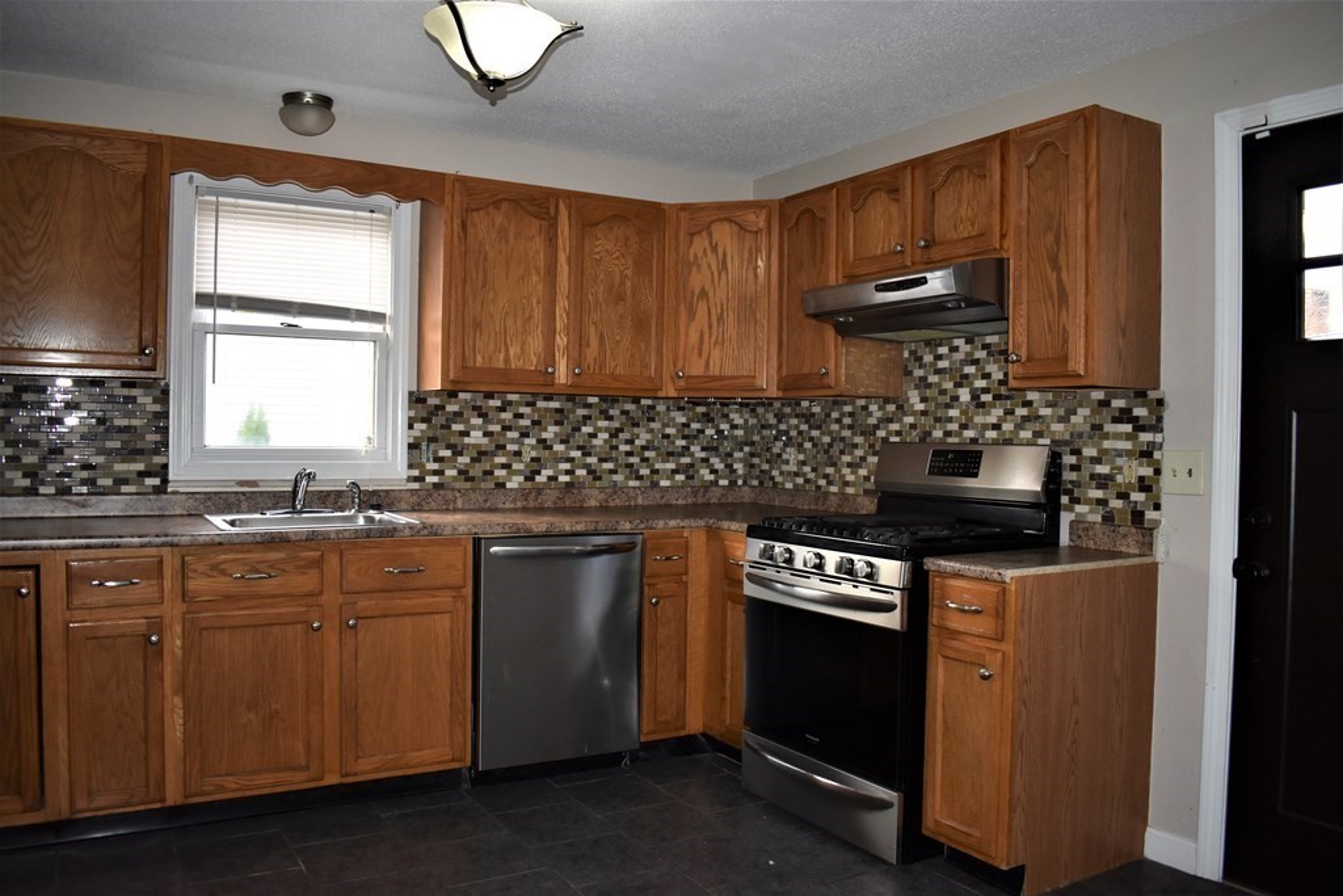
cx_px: 672
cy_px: 448
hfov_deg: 67.4
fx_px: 1007
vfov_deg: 47.9
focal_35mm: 27
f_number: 3.5
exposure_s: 1/200
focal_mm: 18
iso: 800
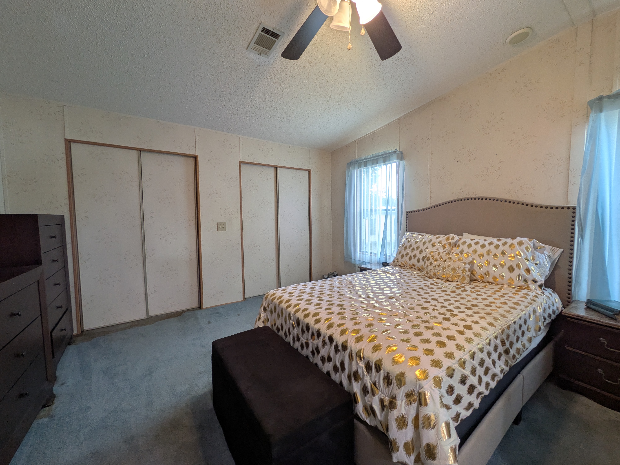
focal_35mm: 14
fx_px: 251
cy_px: 232
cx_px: 310
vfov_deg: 85.7
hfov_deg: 102.1
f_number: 2.2
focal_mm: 1.85
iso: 62
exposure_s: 1/30
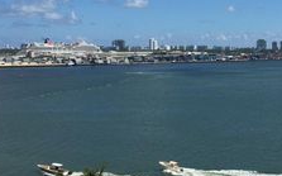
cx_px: 177
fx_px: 530
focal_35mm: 69
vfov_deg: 18.8
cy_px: 74
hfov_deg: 29.7
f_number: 2.2
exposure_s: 1/3300
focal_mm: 4.15
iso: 32
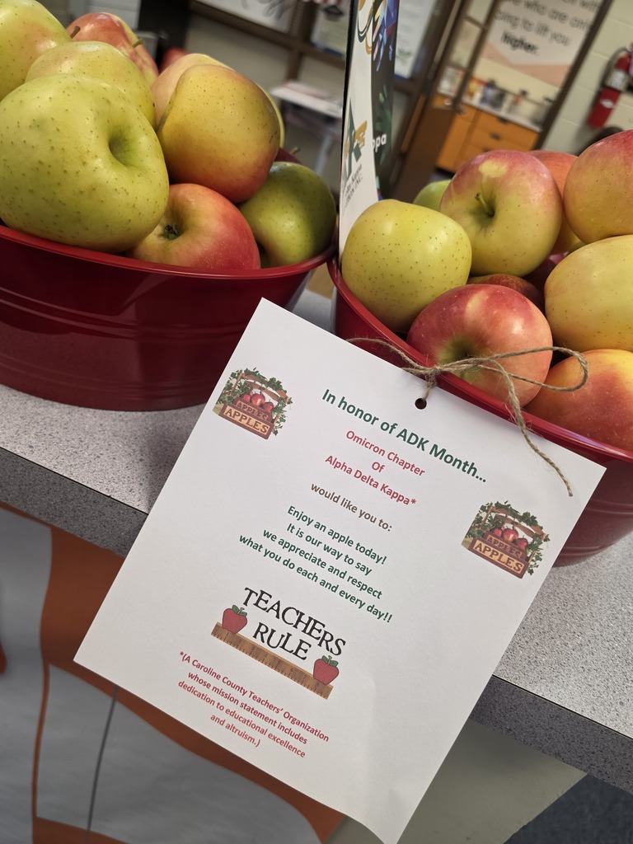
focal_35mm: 23
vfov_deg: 73.9
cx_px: 316
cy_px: 422
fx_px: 561
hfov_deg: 58.9
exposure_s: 1/120
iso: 125
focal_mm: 6.5
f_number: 1.4
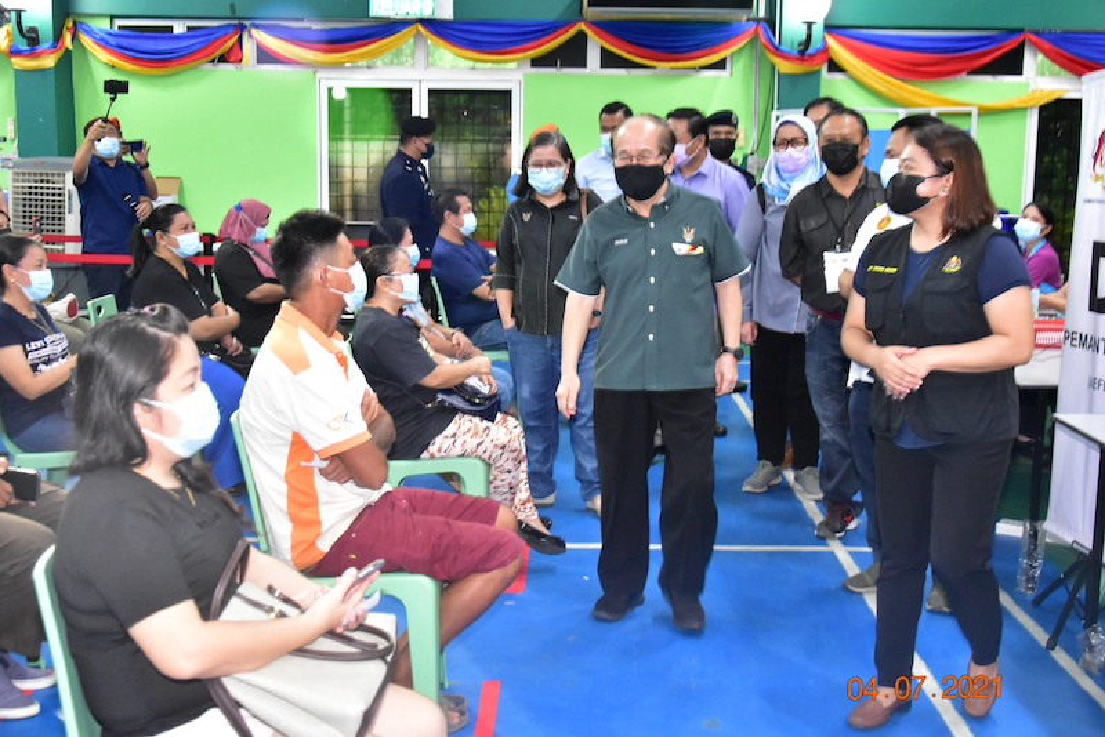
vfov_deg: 29.9
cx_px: 552
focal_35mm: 45
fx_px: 1382
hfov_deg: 43.6
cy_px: 368
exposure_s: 1/50
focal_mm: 30
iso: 3200
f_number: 4.2
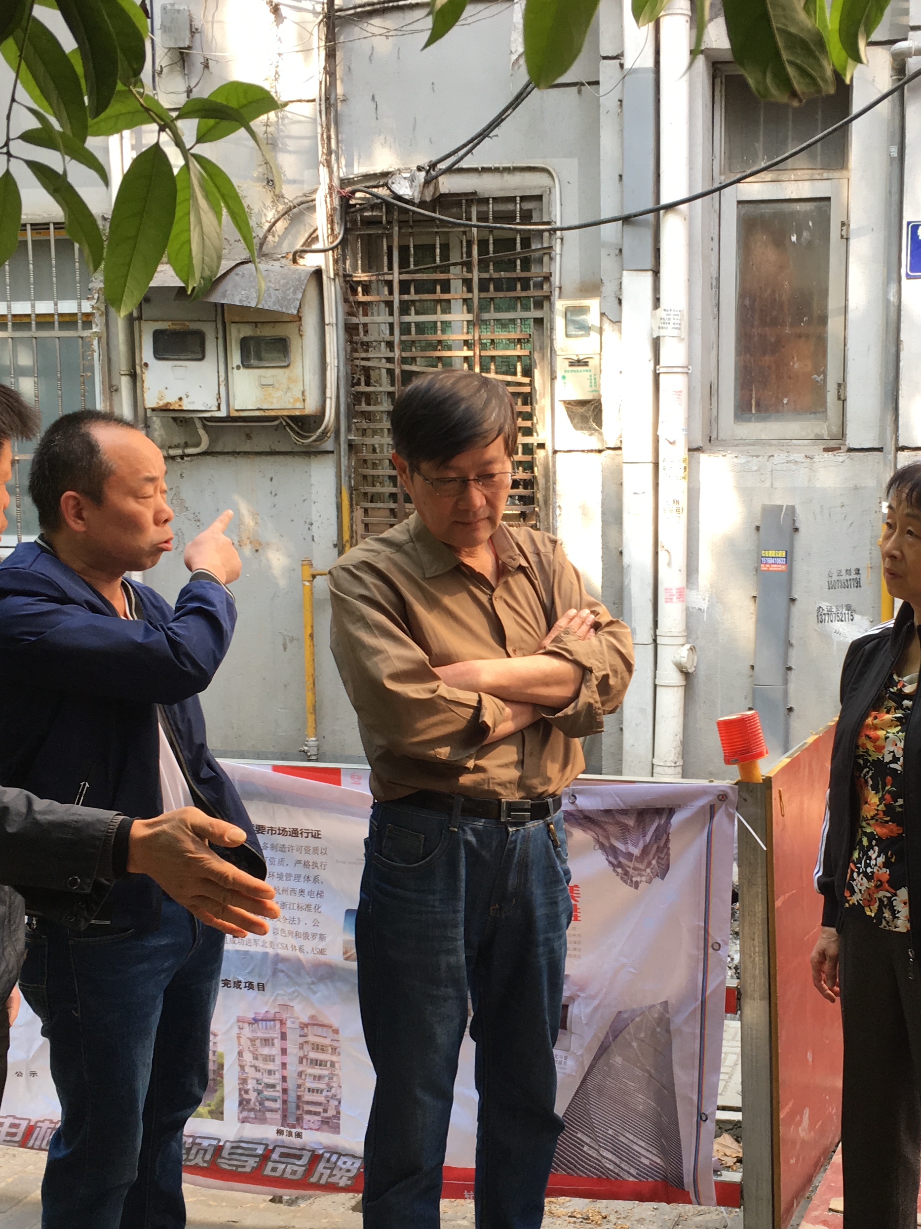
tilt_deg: -6.5
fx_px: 1667
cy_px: 720
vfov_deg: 40.3
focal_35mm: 47
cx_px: 640
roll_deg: +0.0
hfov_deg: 30.6
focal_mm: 4.15
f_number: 2.2
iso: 32
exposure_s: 1/100
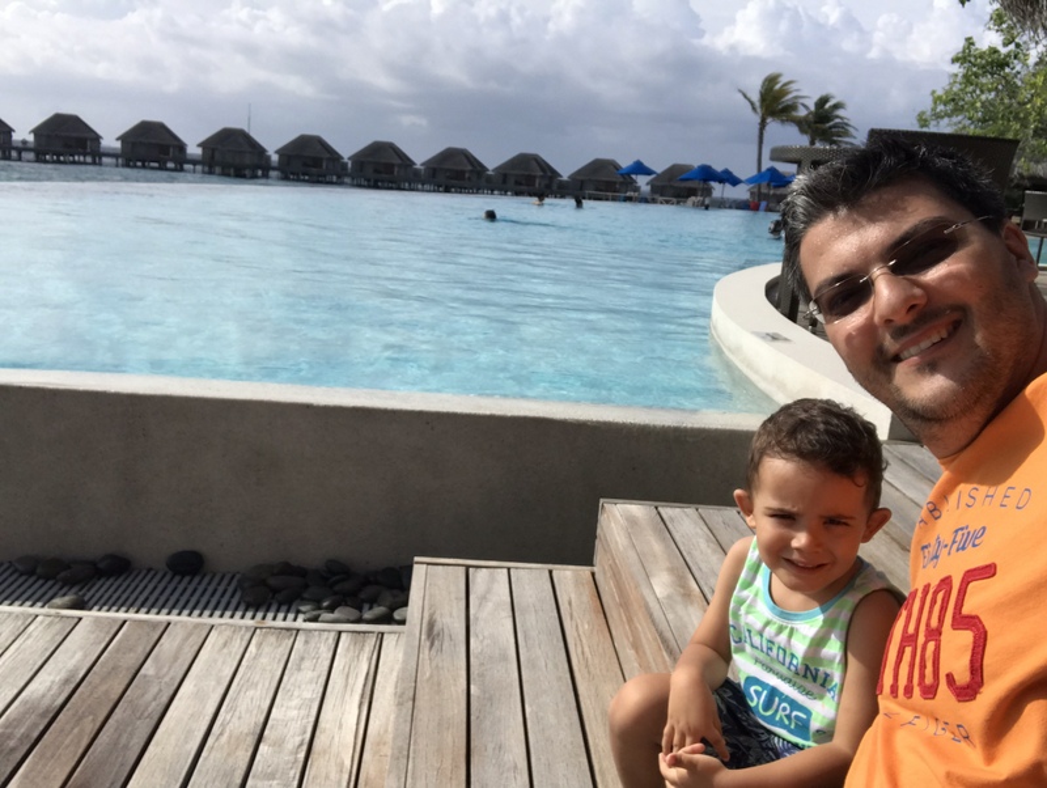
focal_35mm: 32
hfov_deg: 56.8
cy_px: 394
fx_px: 969
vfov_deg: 44.2
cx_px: 524
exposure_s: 1/1647
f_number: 2.2
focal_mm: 2.87
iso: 25
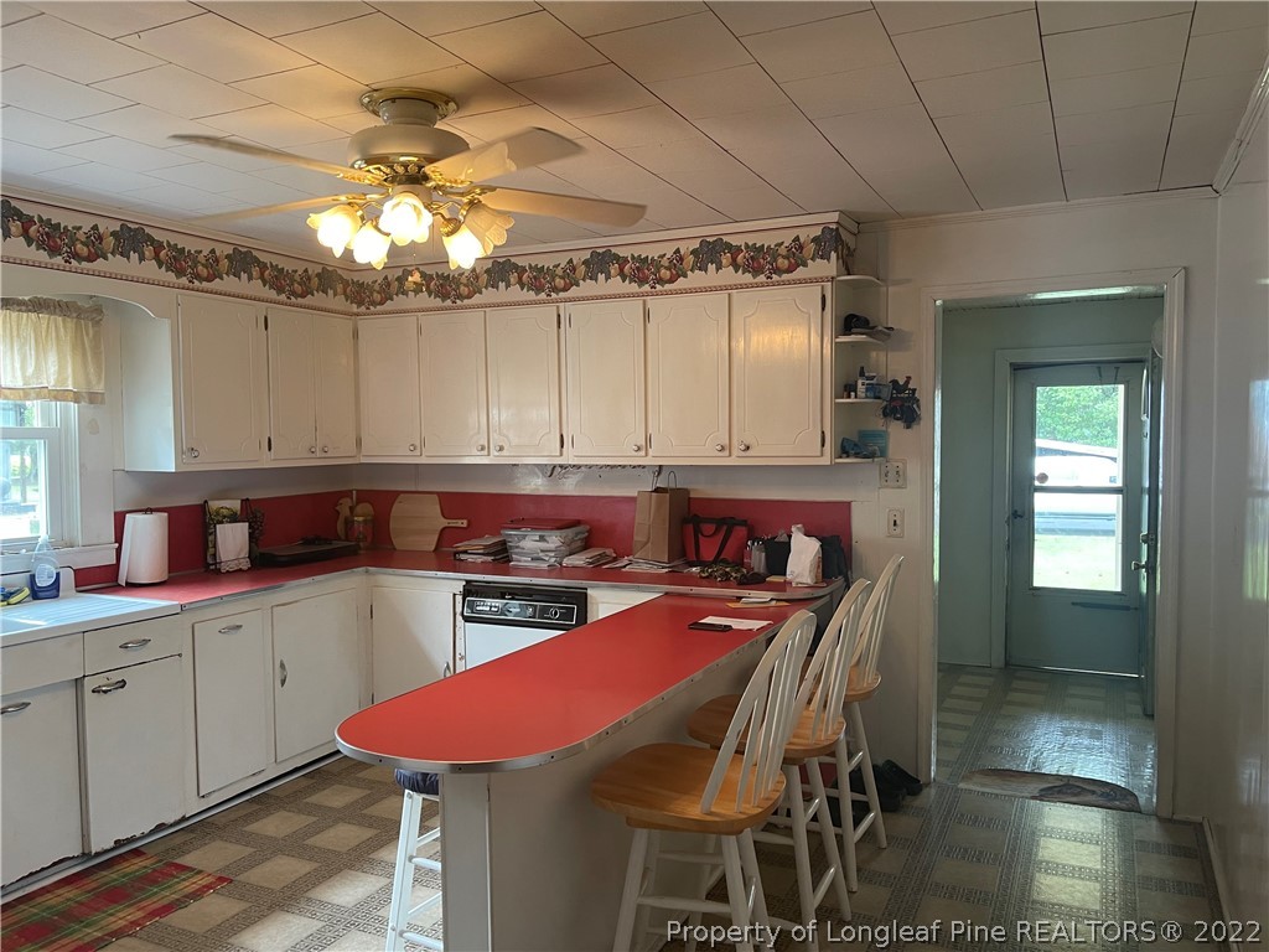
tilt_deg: -2.9
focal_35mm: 26
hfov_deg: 67.3
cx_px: 634
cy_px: 476
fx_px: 953
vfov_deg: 53.1
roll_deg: +0.6
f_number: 1.6
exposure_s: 1/60
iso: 125
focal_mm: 5.1
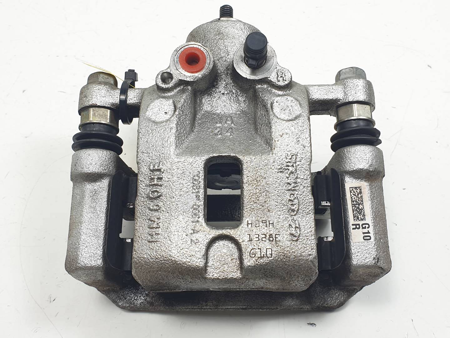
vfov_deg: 53.1
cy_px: 169
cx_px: 225
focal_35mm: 26
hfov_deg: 67.3
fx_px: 338
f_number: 2.4
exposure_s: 1/182
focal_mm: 4.3
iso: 50
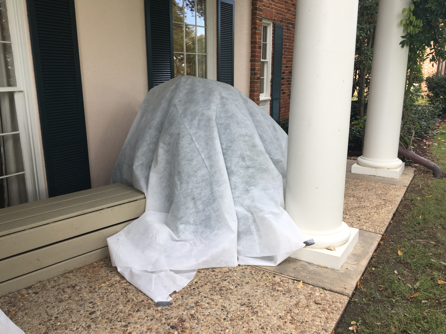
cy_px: 169
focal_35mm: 30
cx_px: 218
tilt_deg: -13.9
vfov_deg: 46.8
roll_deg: -0.3
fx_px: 387
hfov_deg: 60.0
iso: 25
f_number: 2.2
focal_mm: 4.15
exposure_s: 1/120
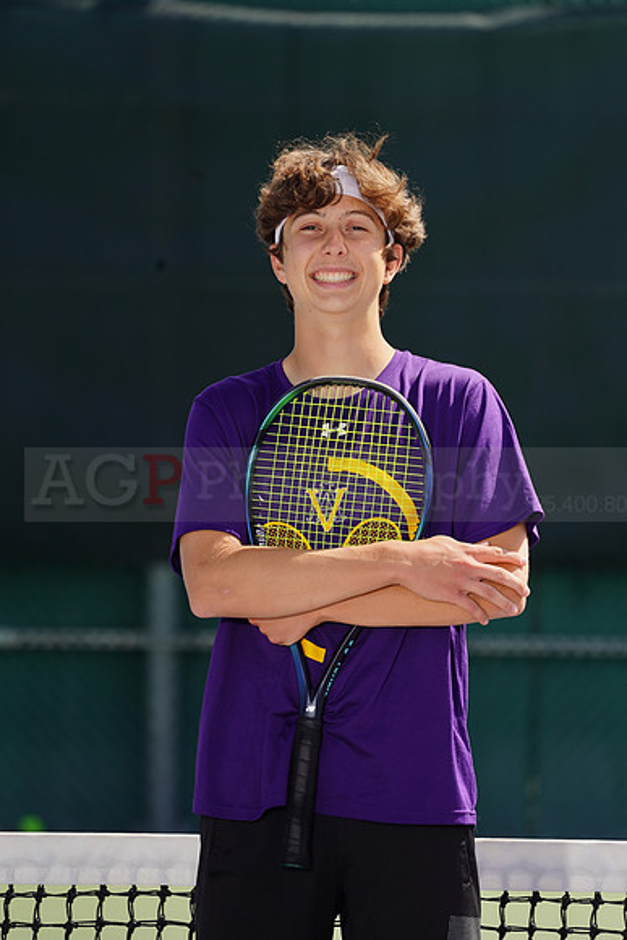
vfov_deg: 5.2
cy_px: 470
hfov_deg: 3.4
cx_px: 314
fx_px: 10443
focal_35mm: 400
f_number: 9
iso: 100
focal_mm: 400
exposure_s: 1/250
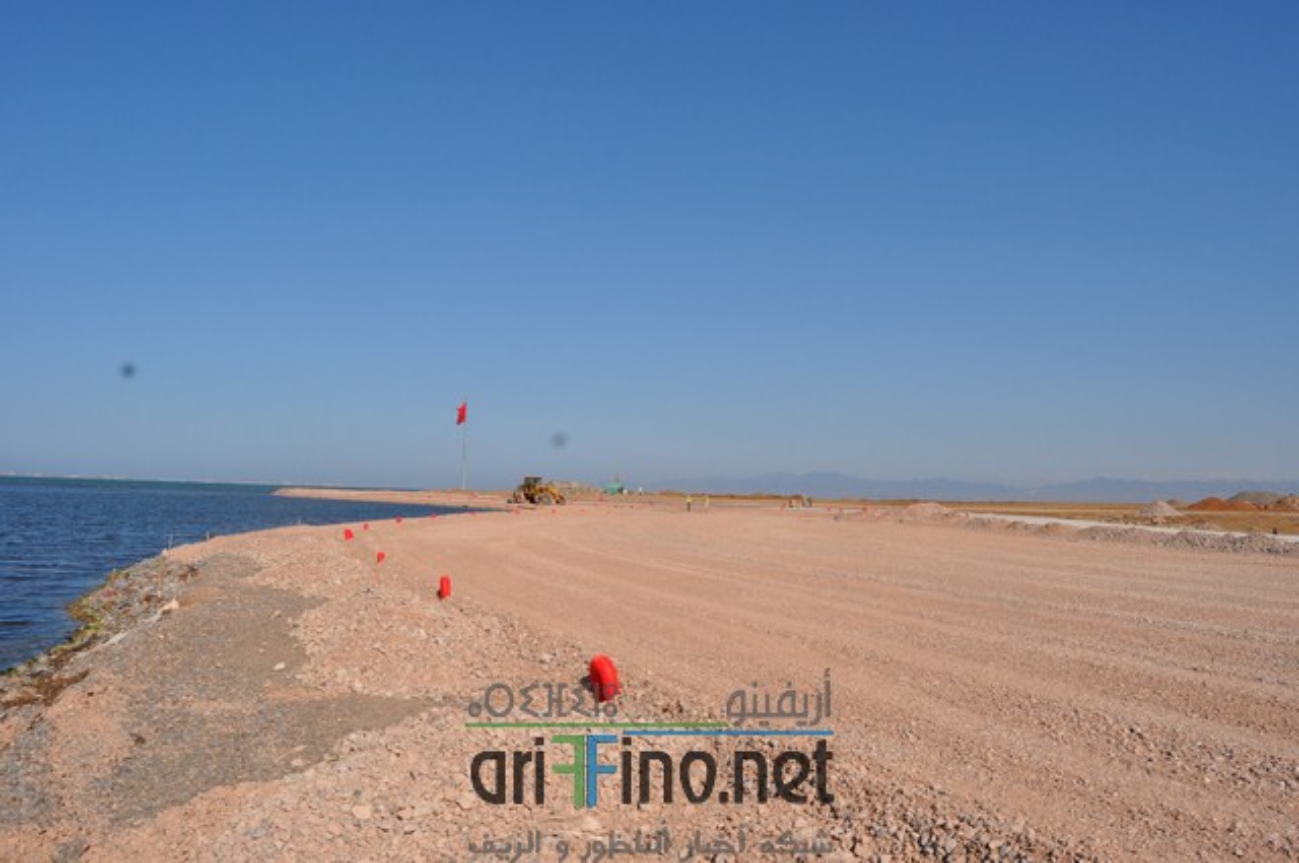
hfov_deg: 67.4
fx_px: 973
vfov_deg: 47.8
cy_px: 432
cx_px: 650
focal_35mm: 27
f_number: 11
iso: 200
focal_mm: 18
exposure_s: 1/500
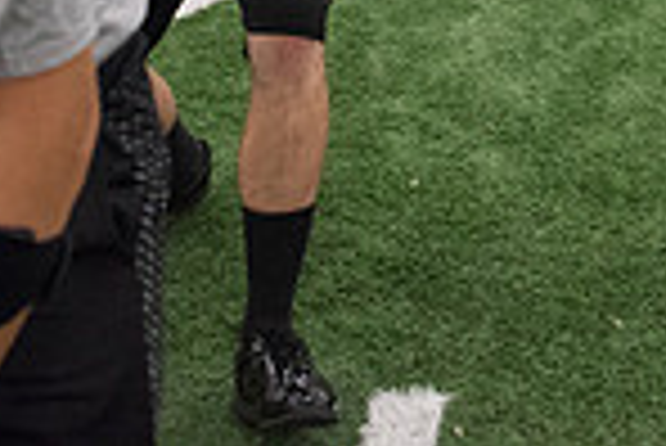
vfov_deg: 12.9
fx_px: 1741
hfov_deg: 21.1
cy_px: -421
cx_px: 621
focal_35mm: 94
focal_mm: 24
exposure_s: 1/320
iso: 3200
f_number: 3.2
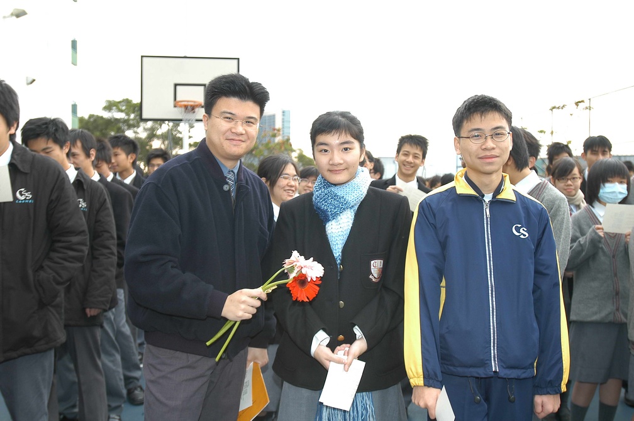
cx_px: 317
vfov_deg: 36.8
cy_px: 210
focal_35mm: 36
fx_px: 633
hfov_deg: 53.2
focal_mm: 24
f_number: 3.2
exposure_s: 1/60
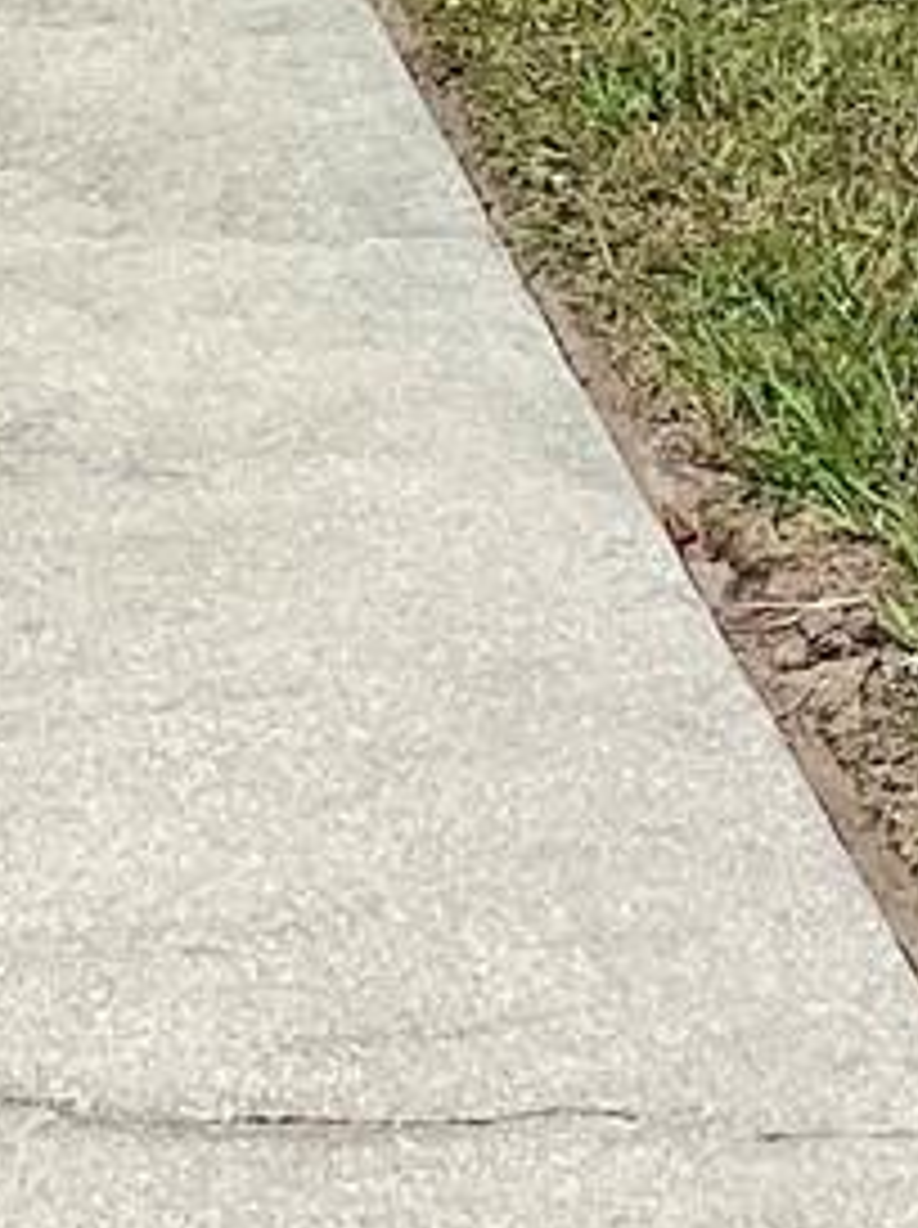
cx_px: 508
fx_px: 6451
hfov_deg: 8.1
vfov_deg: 10.5
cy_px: -585
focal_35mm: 182
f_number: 2.4
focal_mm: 3.3
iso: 25
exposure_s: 1/3401
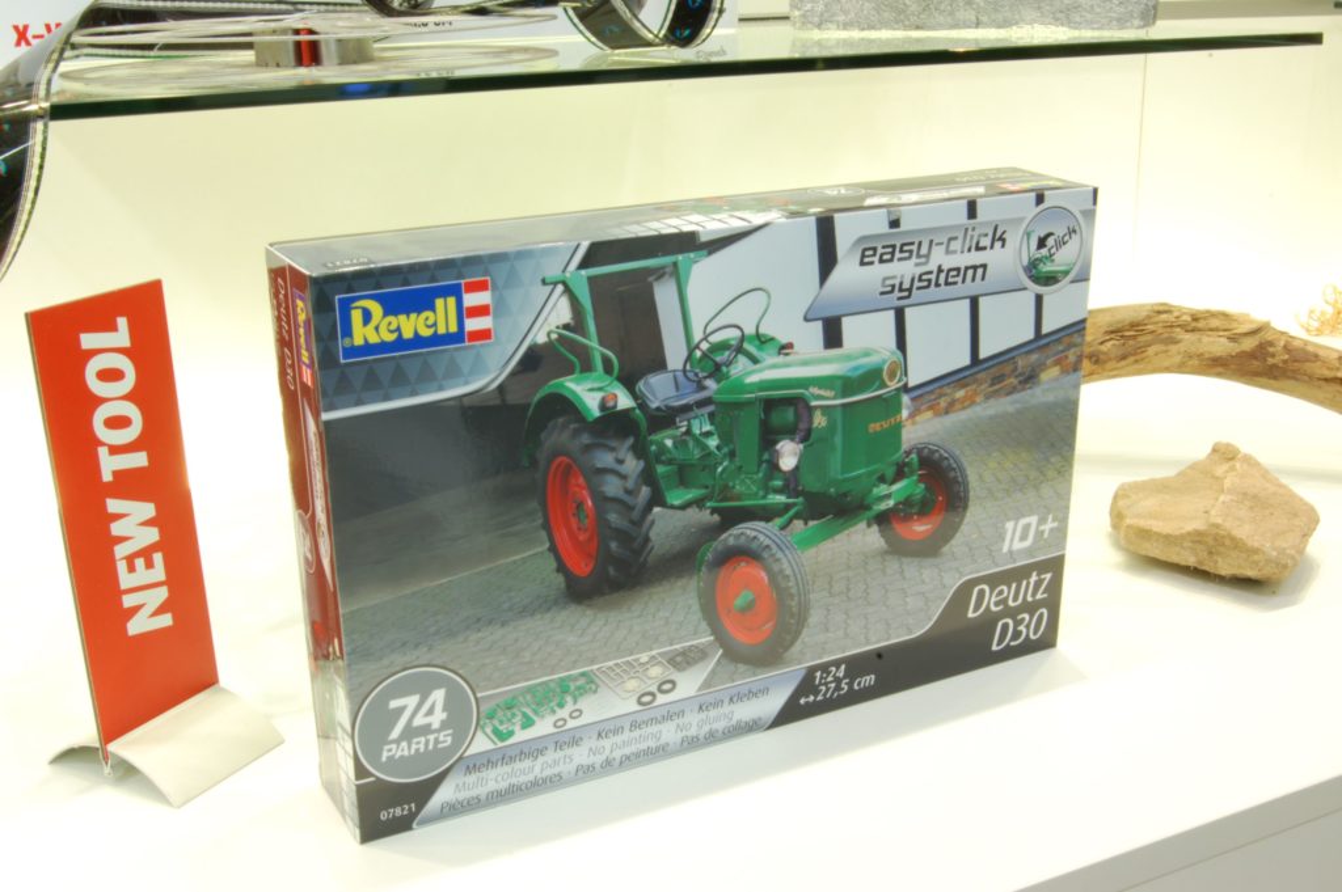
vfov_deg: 34.2
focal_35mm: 39
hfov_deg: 49.6
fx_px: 1453
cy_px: 446
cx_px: 671
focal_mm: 26
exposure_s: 2
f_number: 25
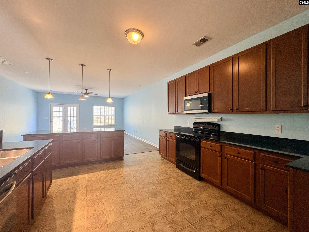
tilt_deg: +0.3
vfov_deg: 85.7
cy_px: 116
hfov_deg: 102.1
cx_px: 154
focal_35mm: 14
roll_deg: +0.1
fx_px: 125
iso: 200
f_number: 2.2
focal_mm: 2.22
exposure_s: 1/60
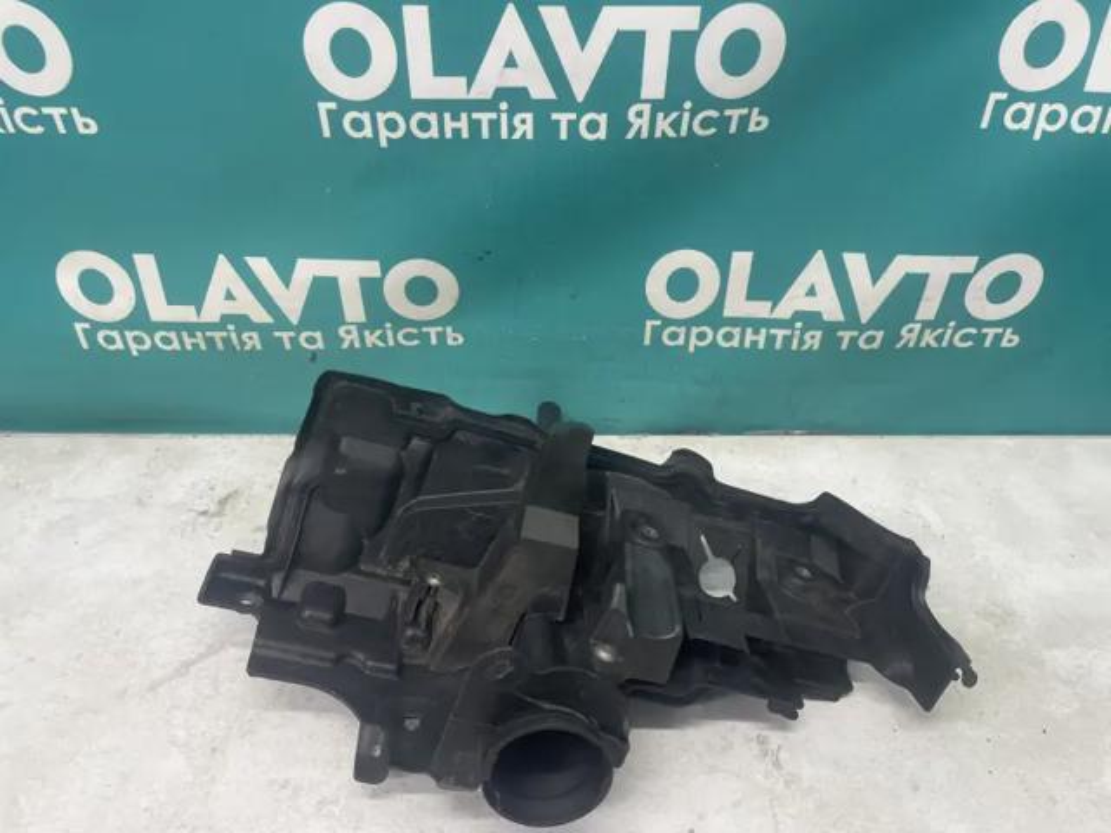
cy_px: 416
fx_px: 834
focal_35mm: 26
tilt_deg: -36.8
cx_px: 556
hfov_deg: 67.3
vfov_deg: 53.1
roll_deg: -0.3
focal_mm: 4.2
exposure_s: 1/100
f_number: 1.6
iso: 100
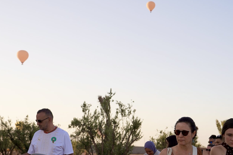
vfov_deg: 21.3
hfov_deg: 31.8
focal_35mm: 63
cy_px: 129
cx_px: 137
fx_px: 408
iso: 100
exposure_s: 1/500
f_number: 4.5
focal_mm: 31
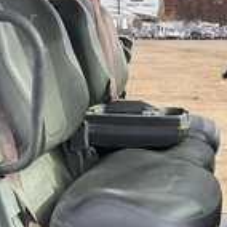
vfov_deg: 23.9
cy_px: 139
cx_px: 165
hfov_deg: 23.8
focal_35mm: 72
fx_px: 534
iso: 25
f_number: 1.8
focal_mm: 3
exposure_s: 1/465
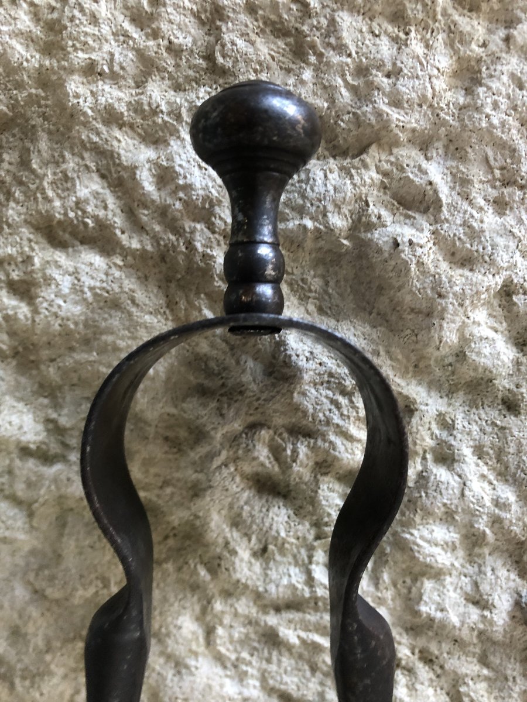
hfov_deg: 49.7
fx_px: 568
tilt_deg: -13.0
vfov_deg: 63.4
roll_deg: +1.5
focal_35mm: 28
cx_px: 264
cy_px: 351
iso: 80
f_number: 1.8
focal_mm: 3.99
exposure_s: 1/17
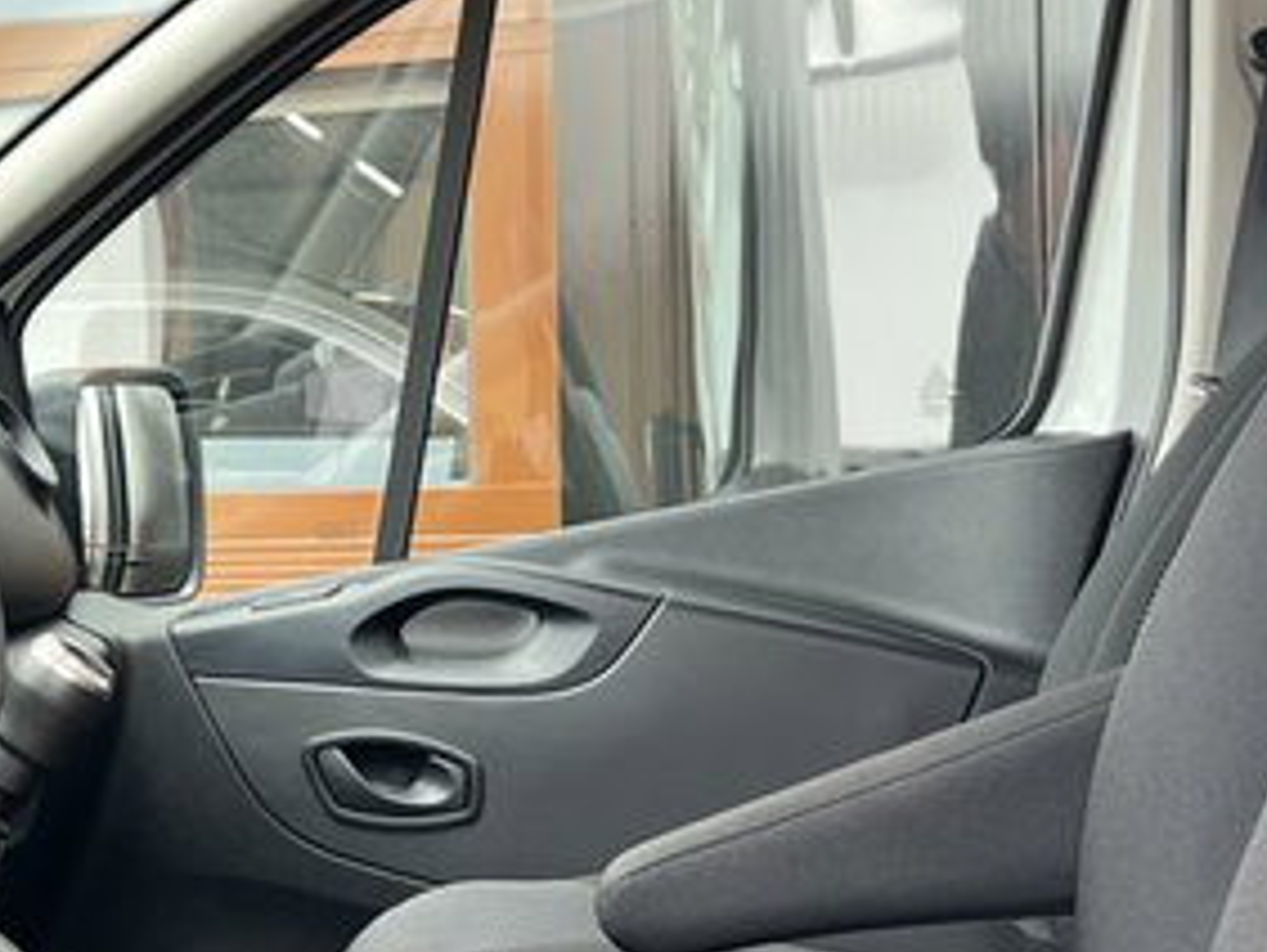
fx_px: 2564
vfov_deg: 21.0
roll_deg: -0.2
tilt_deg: +1.9
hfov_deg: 26.7
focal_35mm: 70
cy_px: 507
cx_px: 103
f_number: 1.6
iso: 64
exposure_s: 1/121
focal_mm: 5.1
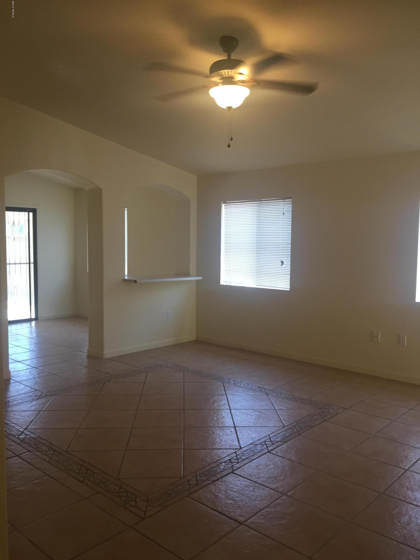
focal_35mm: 29
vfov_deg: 61.7
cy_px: 280
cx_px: 210
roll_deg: -0.3
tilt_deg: -3.2
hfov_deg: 48.2
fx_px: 469
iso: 64
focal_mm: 4.15
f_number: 2.2
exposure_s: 1/30
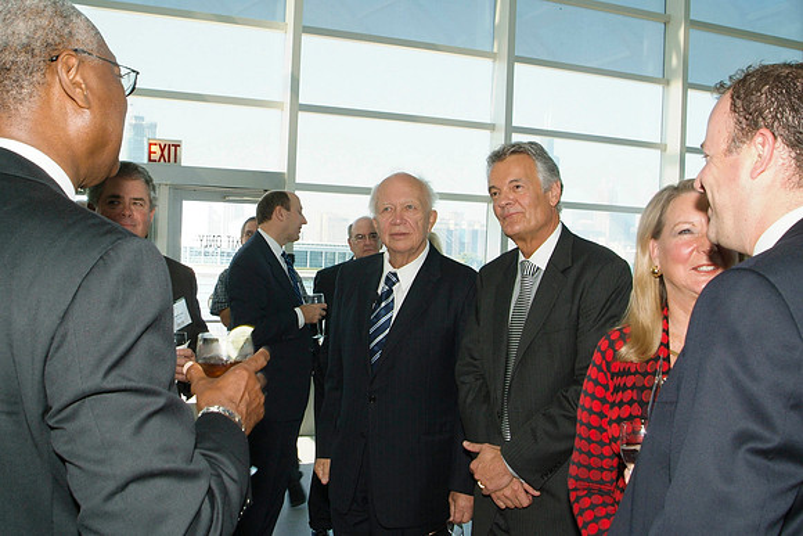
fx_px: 803
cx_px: 402
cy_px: 268
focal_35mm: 36
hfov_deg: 53.1
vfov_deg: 36.9
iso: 800
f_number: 11
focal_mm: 24
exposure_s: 1/60
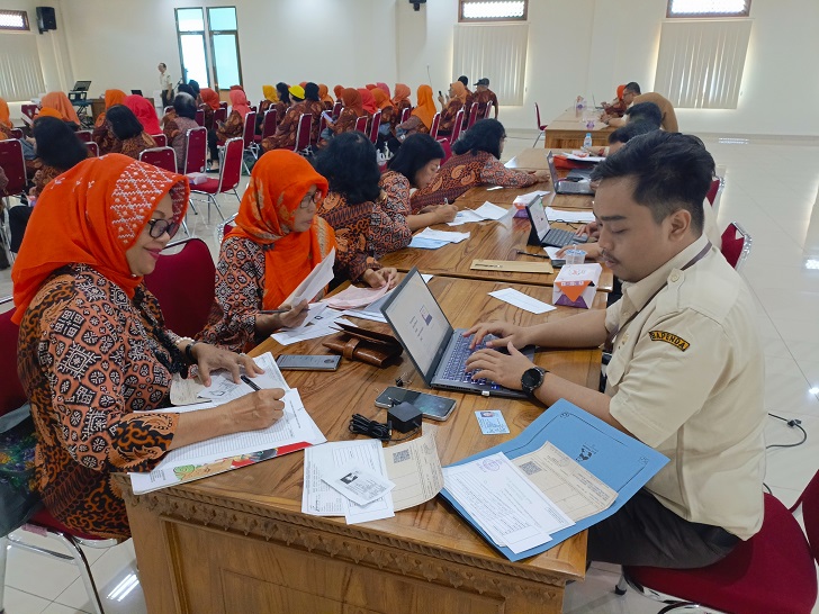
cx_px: 410
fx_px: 591
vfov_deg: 54.9
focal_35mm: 25
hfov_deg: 69.4
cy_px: 307
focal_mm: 4.76
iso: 992
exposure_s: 1/33.3
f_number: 1.69
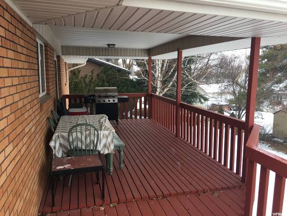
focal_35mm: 29
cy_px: 108
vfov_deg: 48.2
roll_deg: -0.9
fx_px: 240
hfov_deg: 61.7
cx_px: 144
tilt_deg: -8.4
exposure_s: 1/120
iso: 25
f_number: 2.2
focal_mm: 4.15
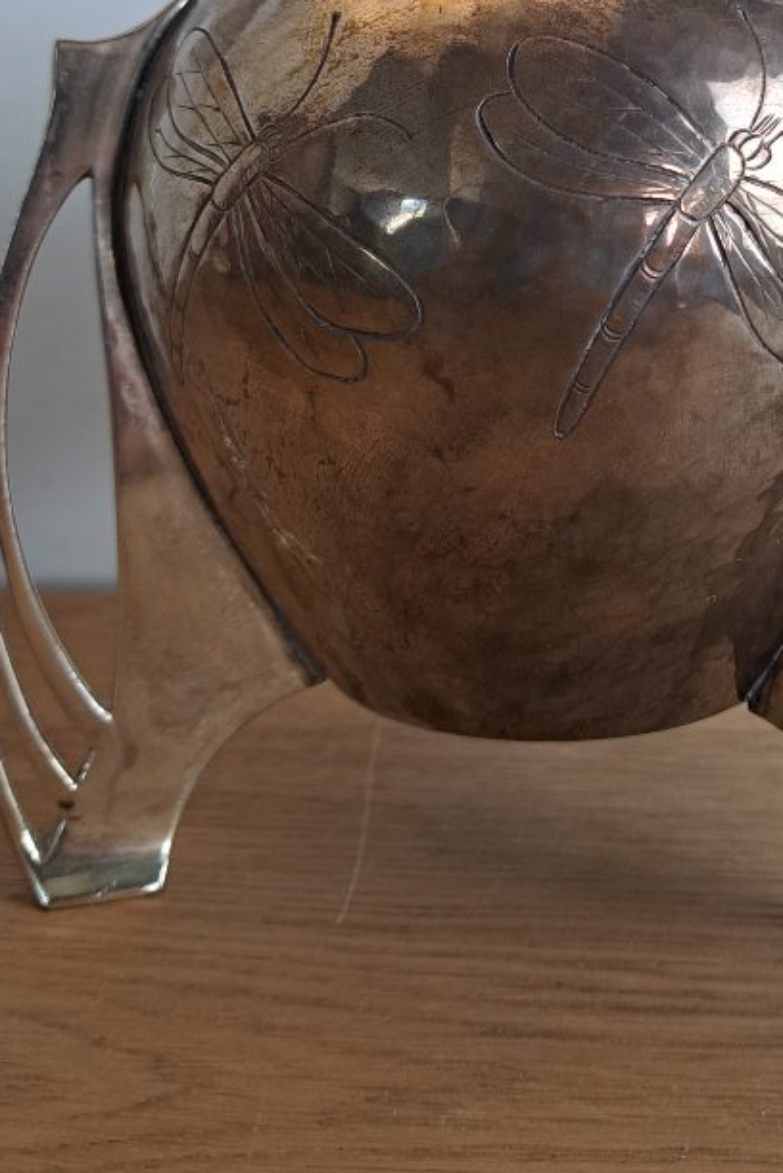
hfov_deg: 27.2
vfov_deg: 38.5
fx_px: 1597
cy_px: 198
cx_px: 581
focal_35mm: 49
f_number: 1.8
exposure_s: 1/50
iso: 80
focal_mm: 5.23
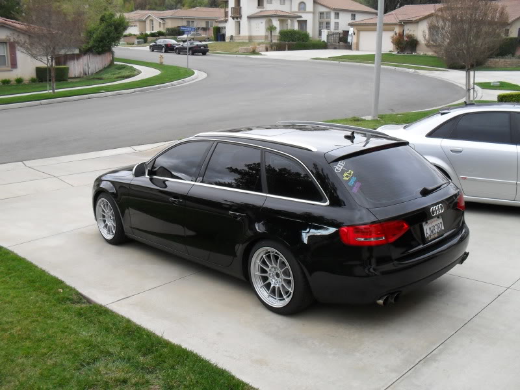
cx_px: 260
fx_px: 526
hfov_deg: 52.6
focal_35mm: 35
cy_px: 195
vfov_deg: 40.7
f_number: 3.2
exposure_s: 1/45
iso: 160
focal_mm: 6.3
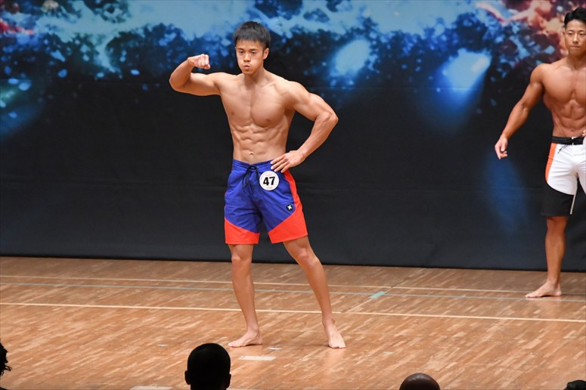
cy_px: 195
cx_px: 293
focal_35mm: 270
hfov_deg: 7.6
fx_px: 4393
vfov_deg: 5.1
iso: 8000
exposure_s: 1/400
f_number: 5.6
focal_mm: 180
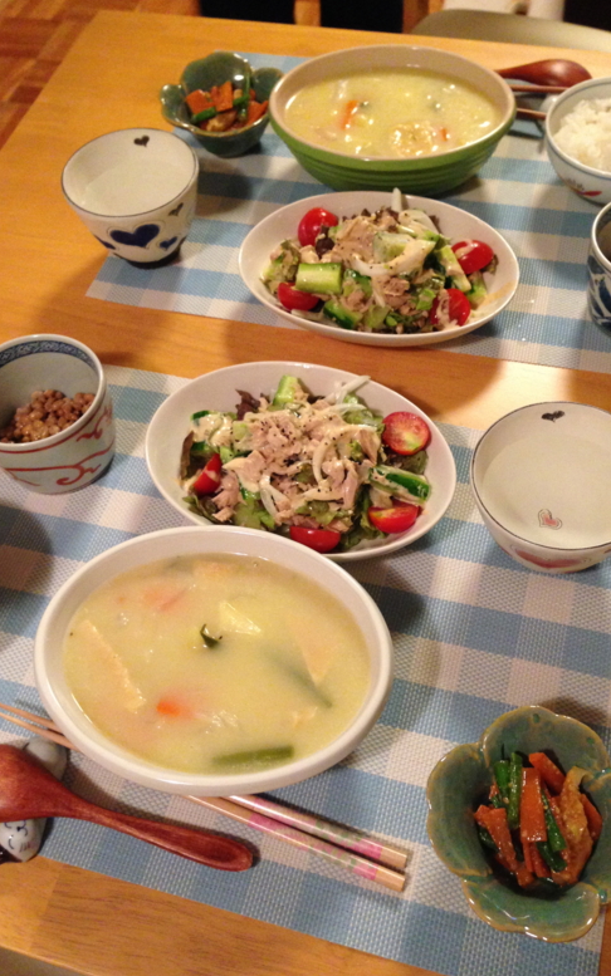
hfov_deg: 35.3
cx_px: 318
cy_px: 489
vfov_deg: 54.0
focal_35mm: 36
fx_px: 959
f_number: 2.4
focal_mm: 4.12
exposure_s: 1/17
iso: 400
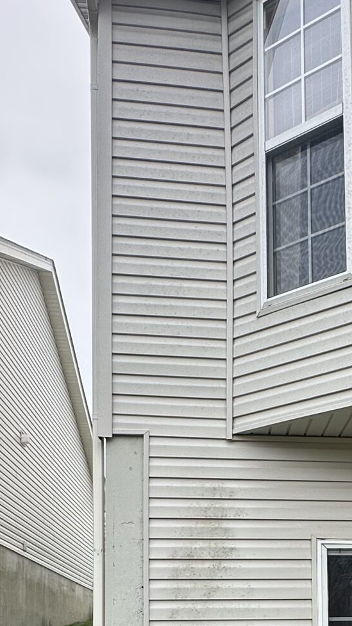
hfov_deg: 28.5
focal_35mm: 40
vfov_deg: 43.7
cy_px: 618
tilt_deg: +4.3
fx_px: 664
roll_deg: -1.4
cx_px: 319
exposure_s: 1/1125
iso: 50
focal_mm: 2.22
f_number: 2.2
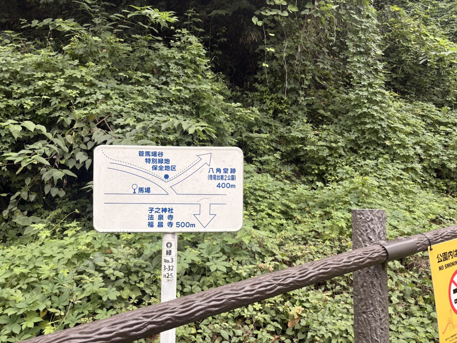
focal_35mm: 26
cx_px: 228
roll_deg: +1.0
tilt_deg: +5.1
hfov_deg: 67.3
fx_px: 343
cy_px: 172
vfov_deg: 53.1
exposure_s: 1/673
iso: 50
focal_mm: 5.96
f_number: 1.6
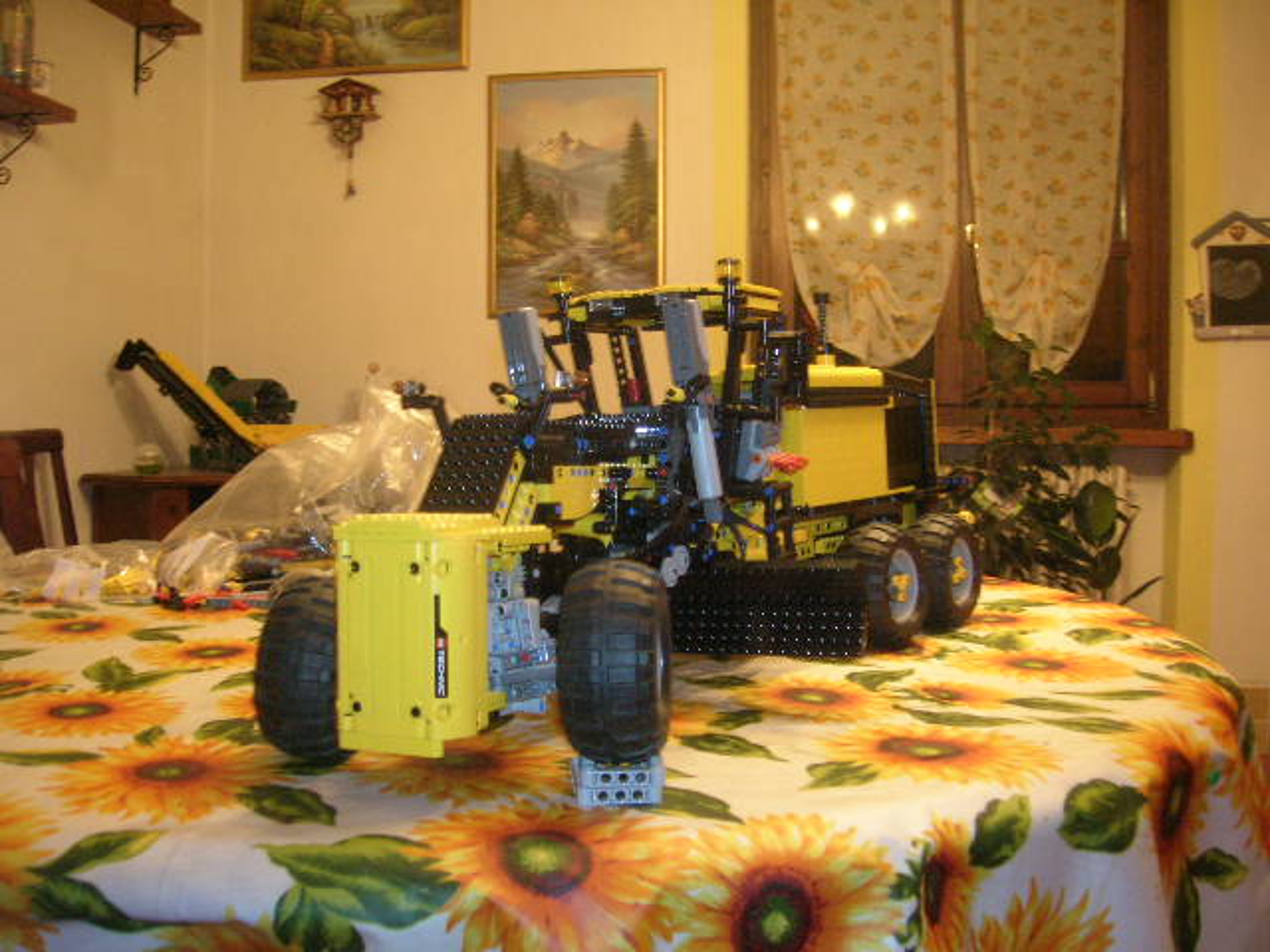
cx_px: 635
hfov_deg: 54.0
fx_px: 1247
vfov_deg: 41.8
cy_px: 476
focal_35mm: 34
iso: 200
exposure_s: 1/4.2
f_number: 2.9
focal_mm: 5.7
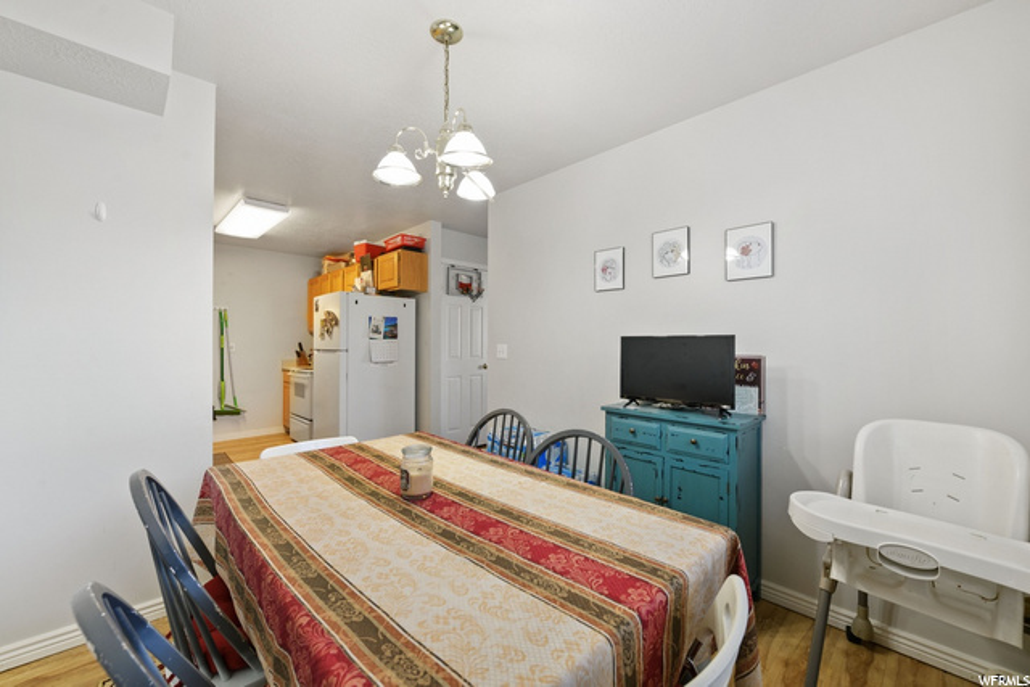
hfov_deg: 104.2
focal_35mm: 14
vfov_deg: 81.2
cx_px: 515
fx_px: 401
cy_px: 344
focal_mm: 14
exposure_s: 1/2
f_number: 8
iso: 200
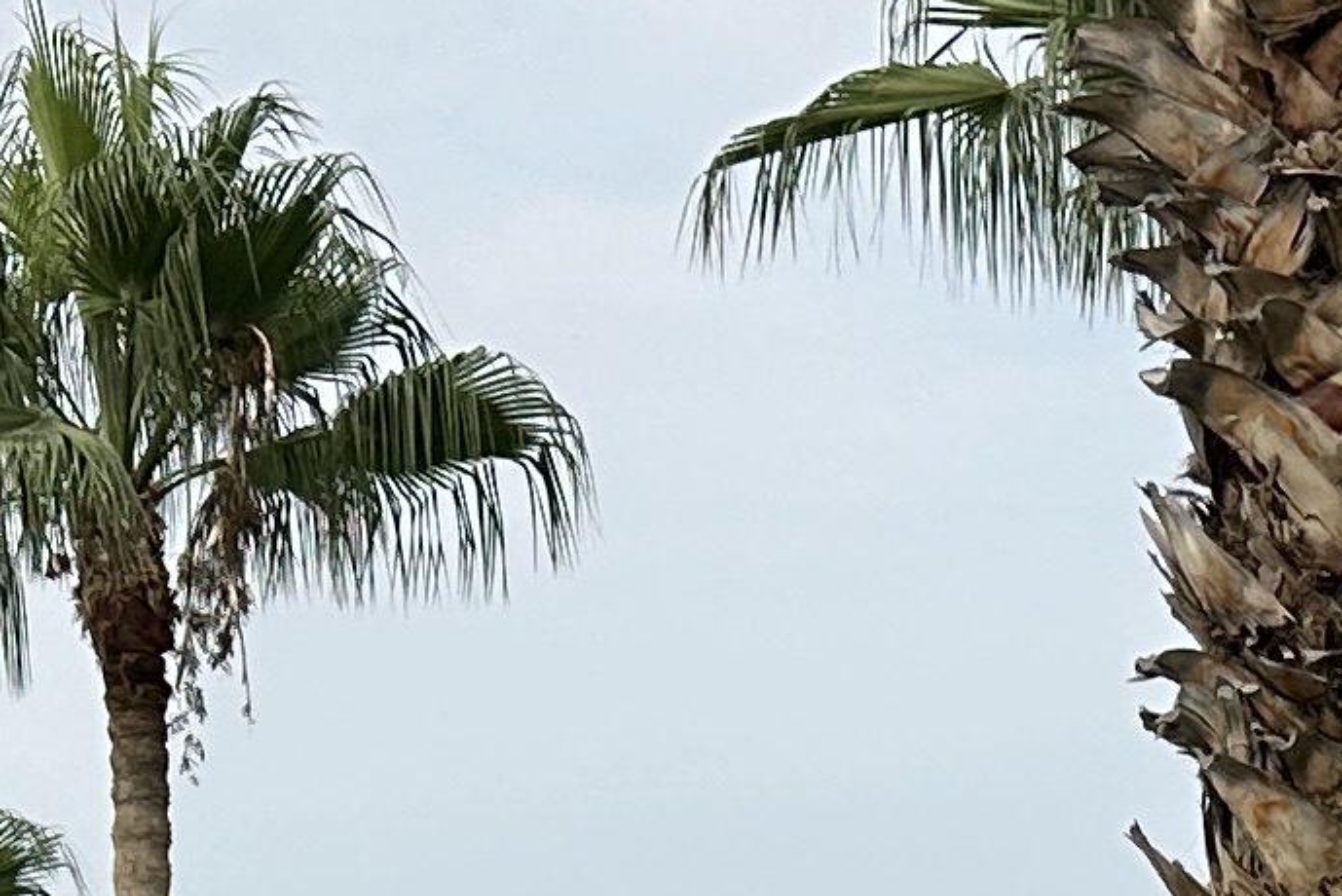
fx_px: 5445
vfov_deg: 8.4
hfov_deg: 13.9
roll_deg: +1.5
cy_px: 2363
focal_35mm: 146
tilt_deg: -9.9
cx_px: 1149
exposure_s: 1/5000
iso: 80
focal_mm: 6.86
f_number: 1.78
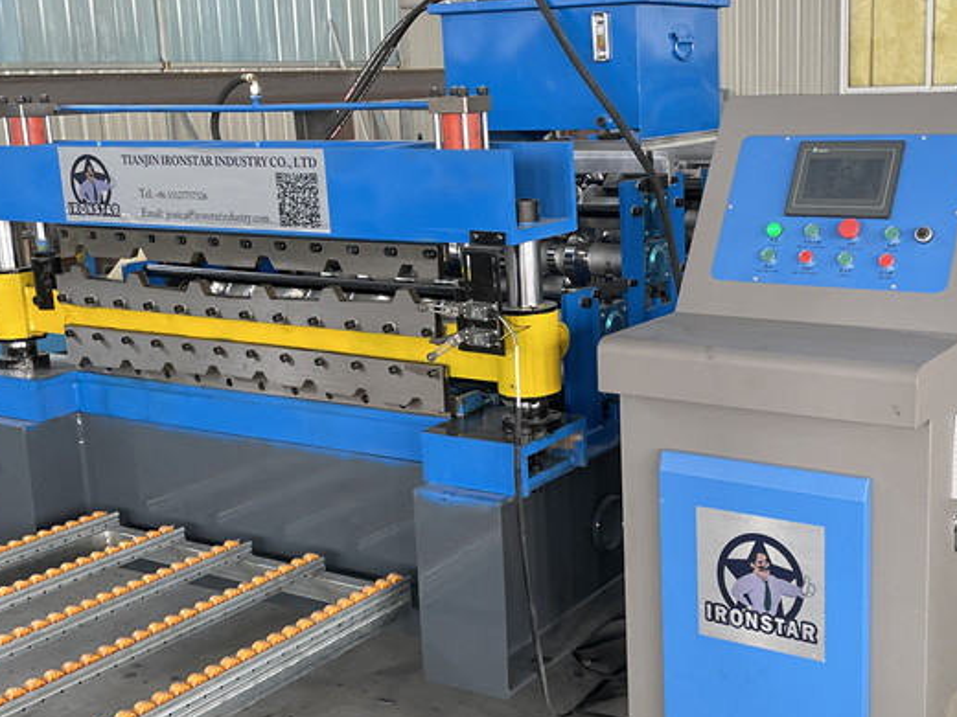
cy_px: 368
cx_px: 620
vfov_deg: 36.0
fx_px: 1106
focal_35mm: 40
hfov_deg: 46.2
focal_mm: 4.2
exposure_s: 1/121
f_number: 1.6
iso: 125
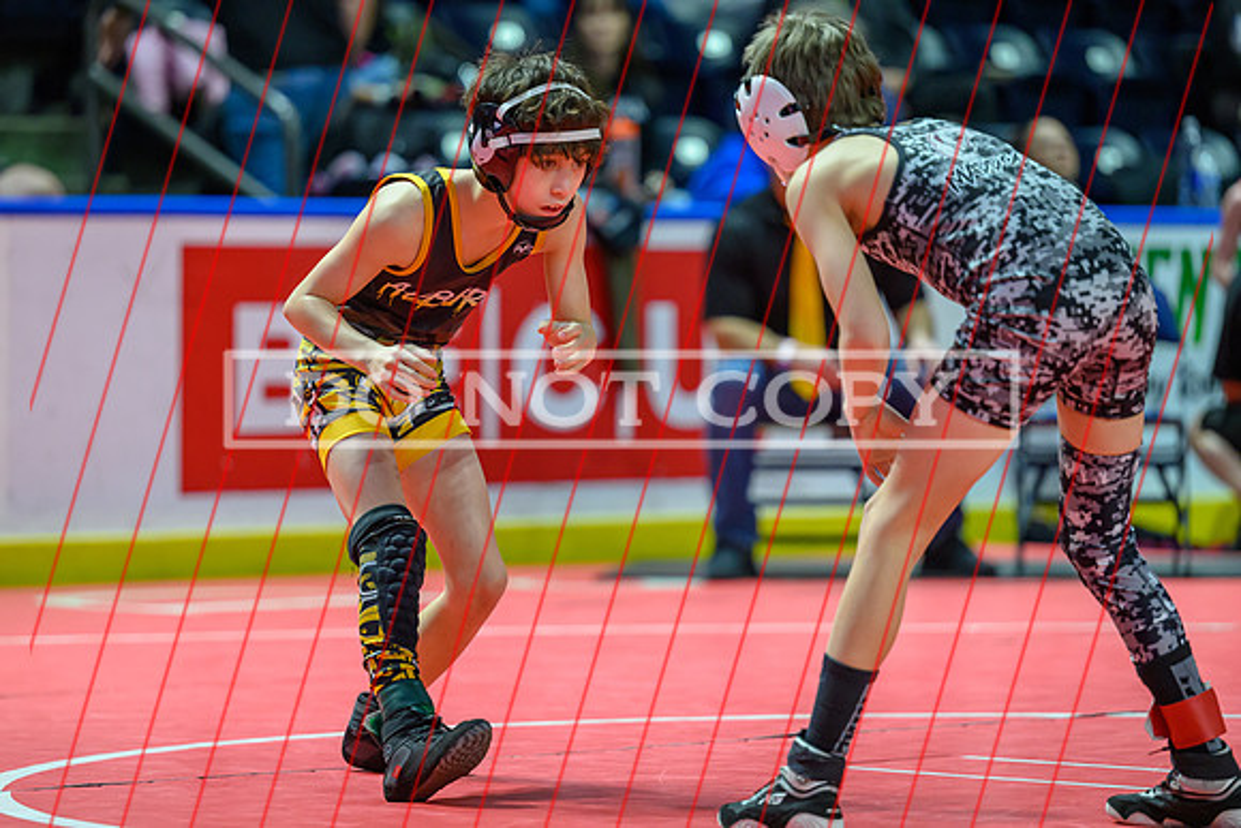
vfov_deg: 7.8
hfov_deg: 11.7
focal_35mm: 176
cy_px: 379
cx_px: 527
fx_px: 6054
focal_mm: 150
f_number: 2.8
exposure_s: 1/800
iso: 4000
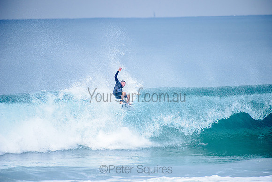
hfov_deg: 4.1
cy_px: 91
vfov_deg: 2.8
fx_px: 3778
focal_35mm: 500
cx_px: 136
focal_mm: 500
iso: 400
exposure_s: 1/2000
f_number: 5.6
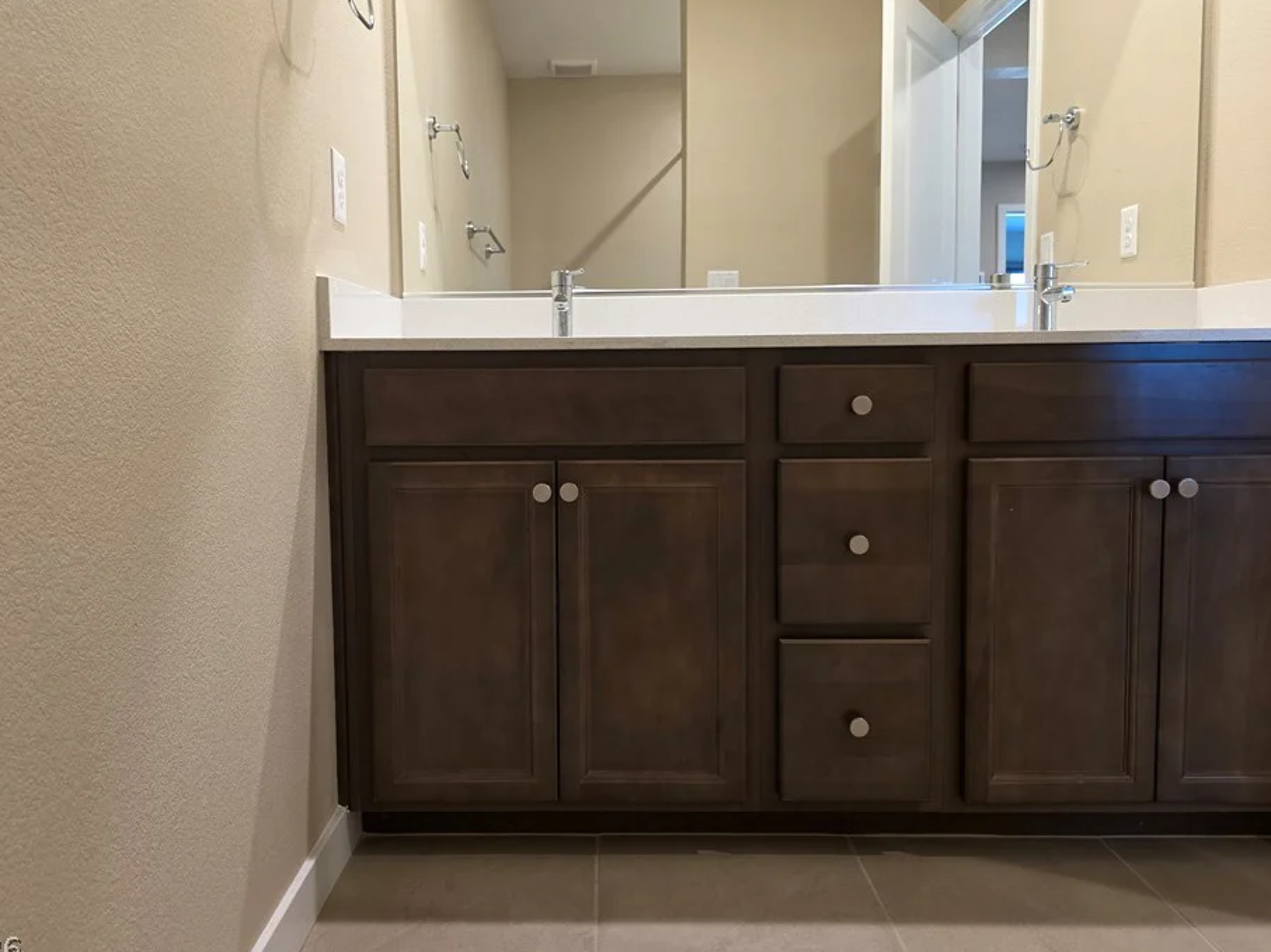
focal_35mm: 26
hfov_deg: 67.2
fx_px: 954
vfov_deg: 53.0
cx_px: 586
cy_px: 433
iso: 250
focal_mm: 6.3
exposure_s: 1/120
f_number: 1.7
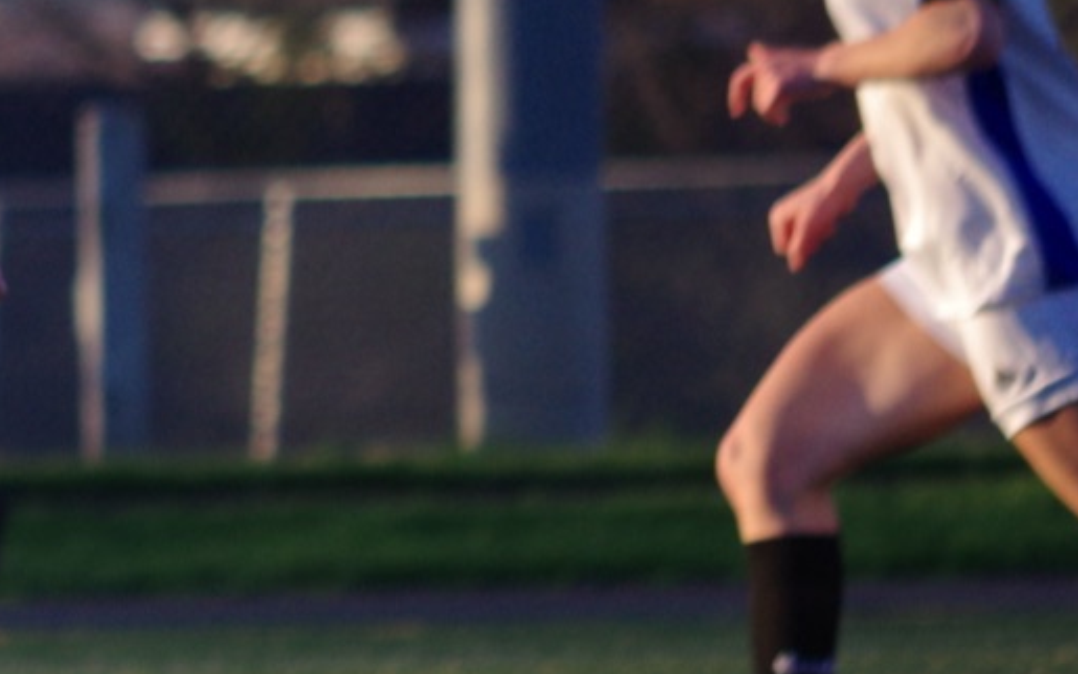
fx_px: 30087
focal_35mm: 1024
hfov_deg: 2.0
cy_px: 475
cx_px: -810
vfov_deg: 1.3
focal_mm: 180
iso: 500
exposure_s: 1/640
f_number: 5.6
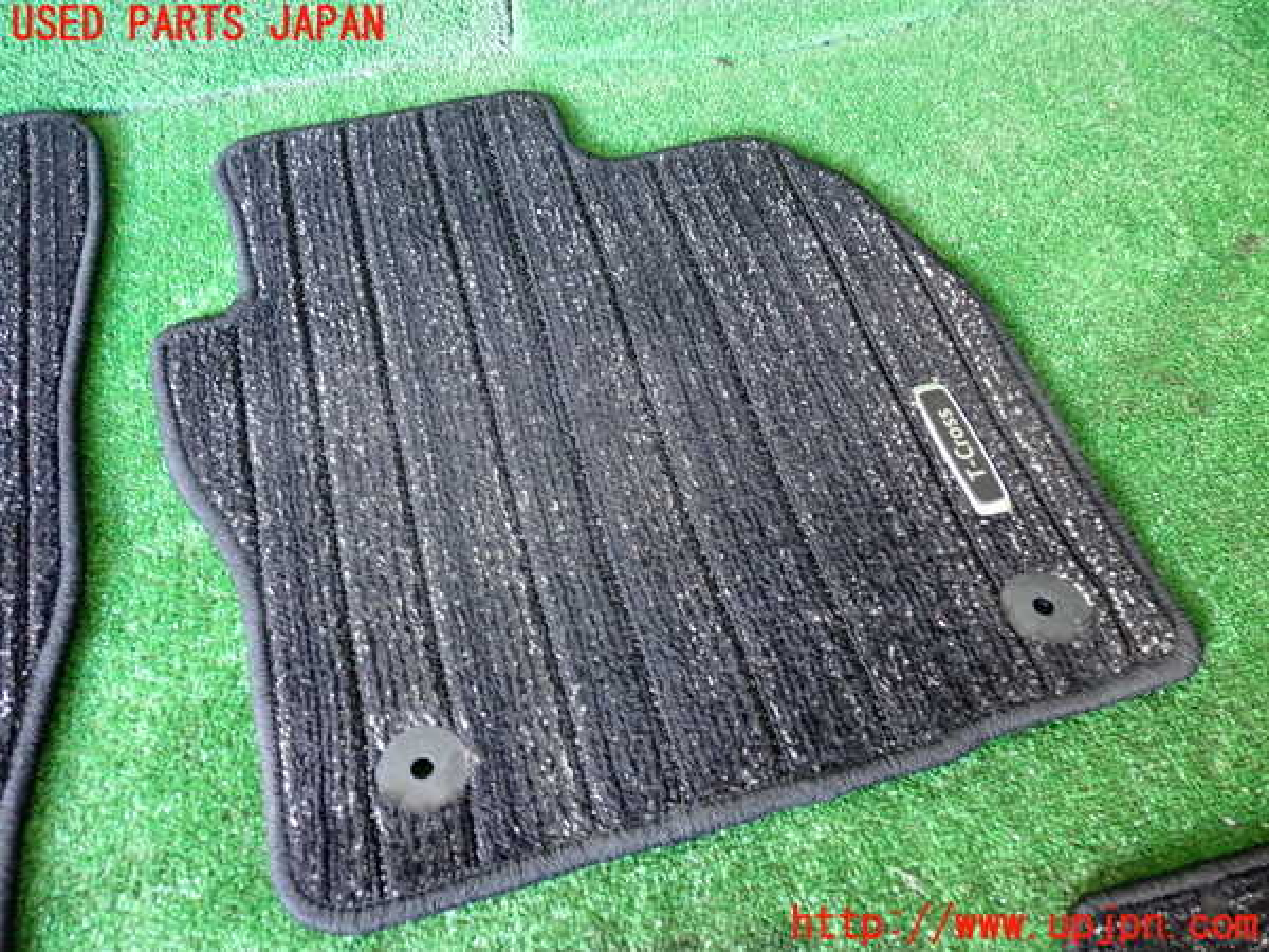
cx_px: 634
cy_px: 476
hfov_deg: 60.0
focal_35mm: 30
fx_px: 1100
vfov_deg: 46.8
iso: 640
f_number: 2.3
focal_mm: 5.4
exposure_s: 1/30
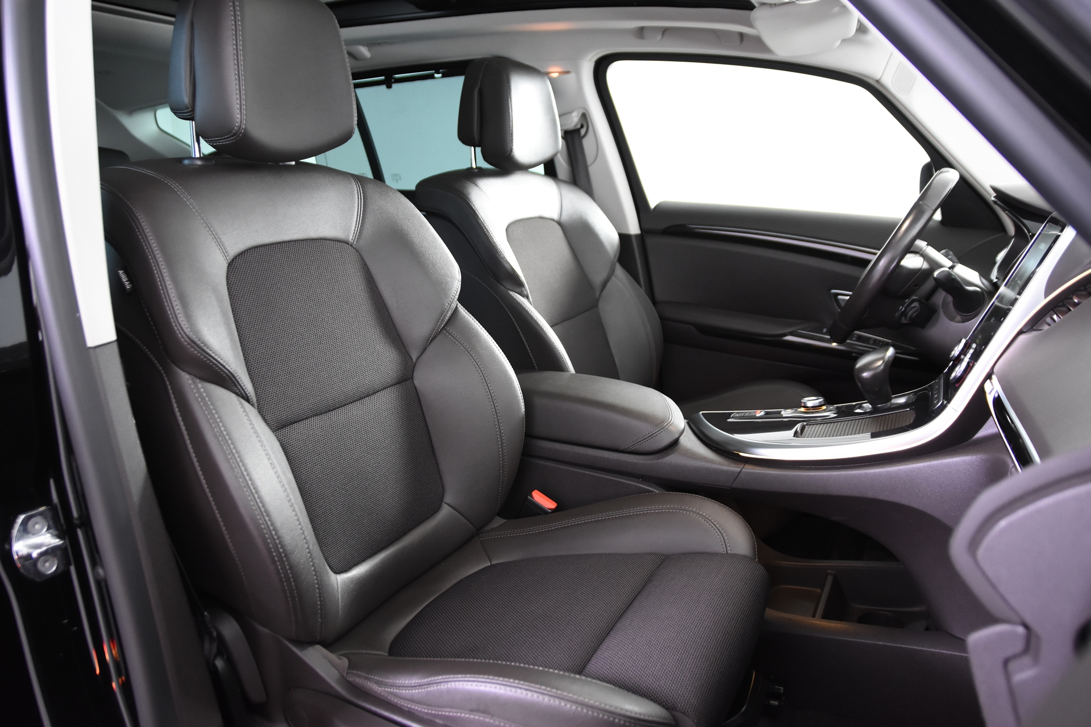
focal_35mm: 26
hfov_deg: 70.4
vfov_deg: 50.4
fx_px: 773
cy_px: 364
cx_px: 546
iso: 1800
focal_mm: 17
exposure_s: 1/25
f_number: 2.8
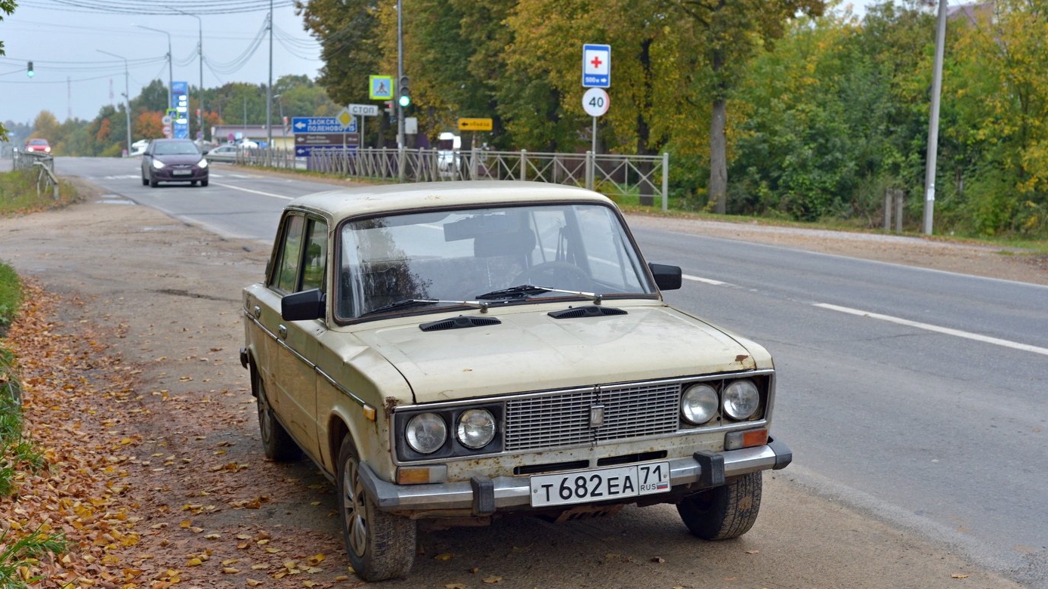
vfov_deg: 22.6
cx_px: 520
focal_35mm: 53
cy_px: 300
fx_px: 1473
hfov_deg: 39.2
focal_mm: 50
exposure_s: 1/200
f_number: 5.6
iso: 400
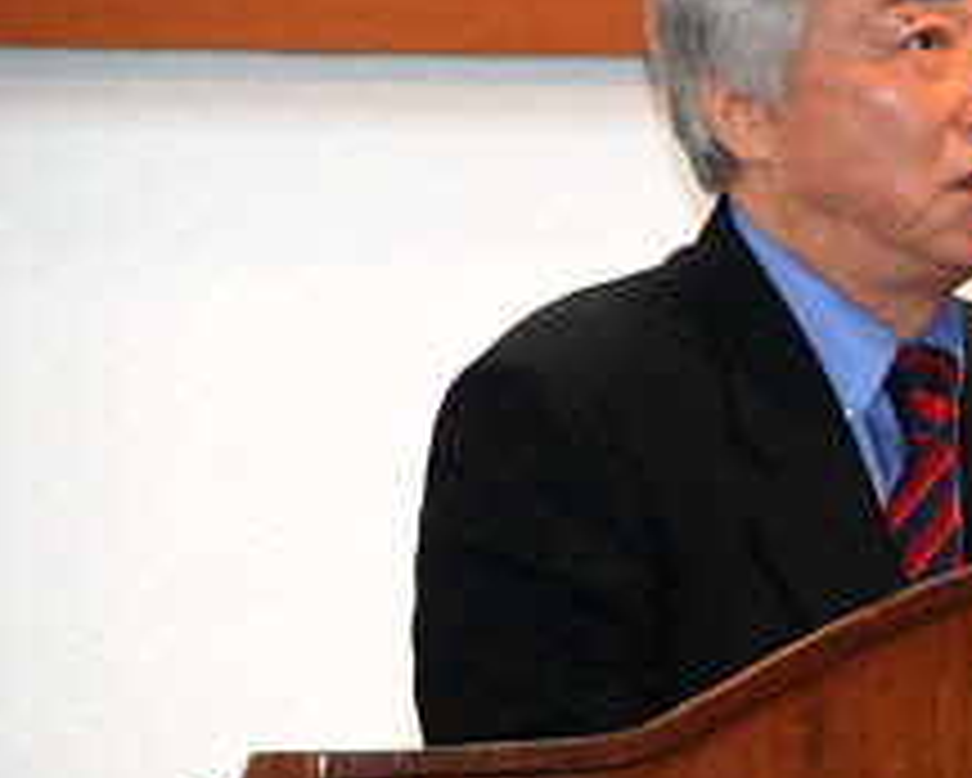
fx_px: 14074
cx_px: 1084
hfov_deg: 3.9
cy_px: 333
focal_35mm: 489
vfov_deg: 3.2
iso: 800
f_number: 5.6
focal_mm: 150
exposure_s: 1/60
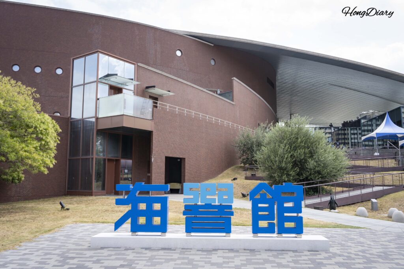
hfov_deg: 60.3
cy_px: 134
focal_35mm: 31
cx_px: 202
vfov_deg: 42.3
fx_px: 348
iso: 100
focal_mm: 31
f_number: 8
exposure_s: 1/100
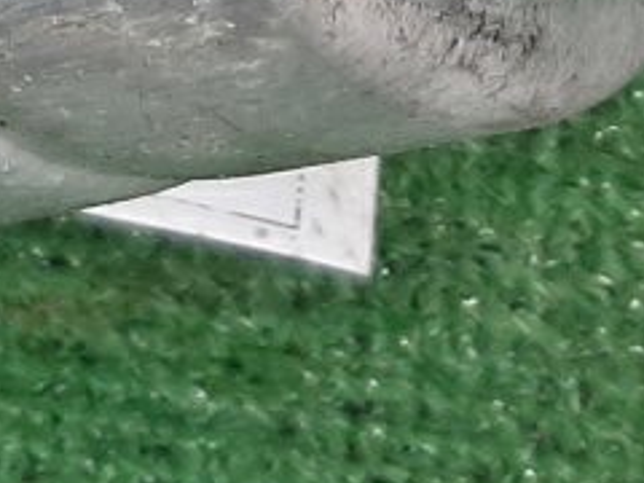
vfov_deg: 8.9
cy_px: -523
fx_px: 2902
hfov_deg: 12.6
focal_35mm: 156
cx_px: 451
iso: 120
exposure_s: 1/50
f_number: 1.7
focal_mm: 3.93
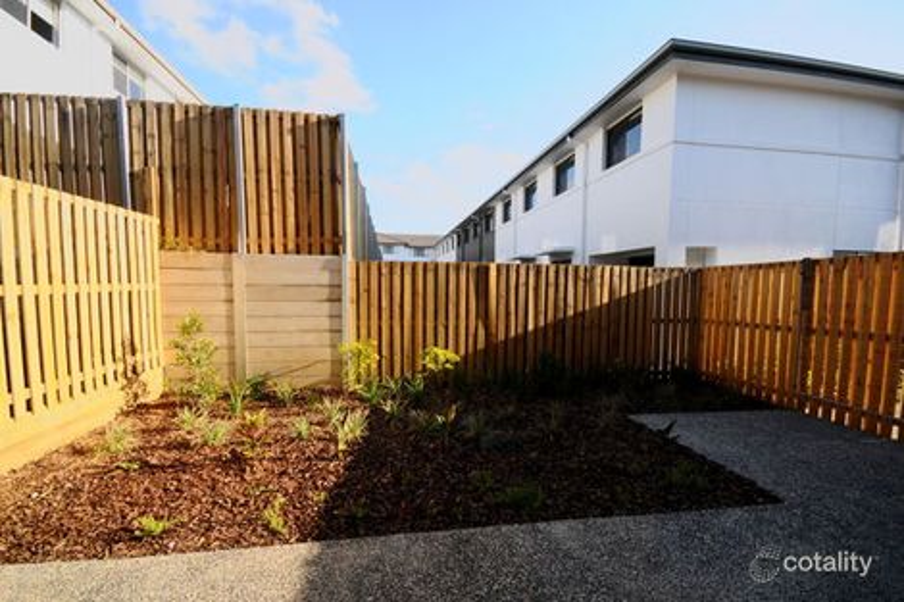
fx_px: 377
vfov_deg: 77.3
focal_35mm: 15
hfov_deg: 100.4
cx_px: 452
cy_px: 301
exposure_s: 1/160
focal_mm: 10
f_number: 8
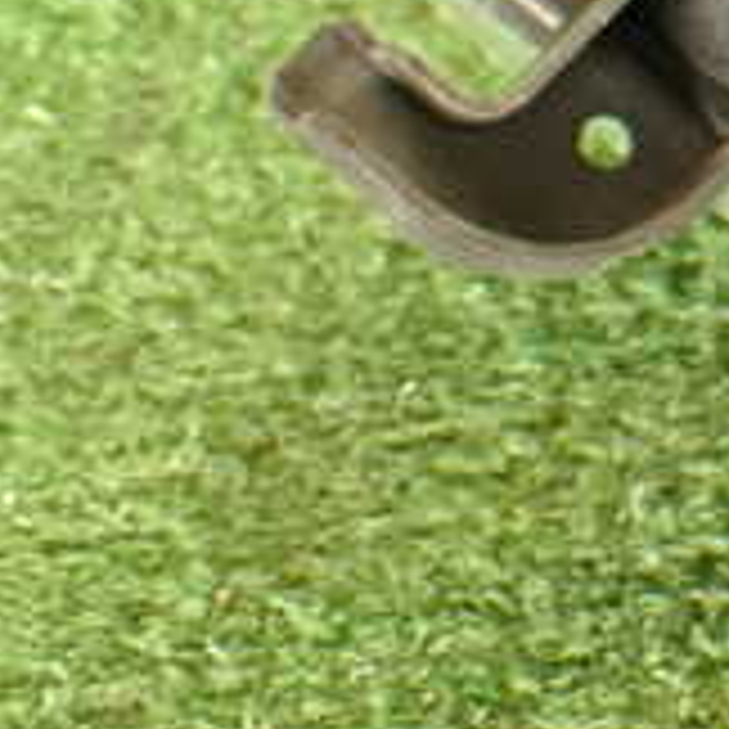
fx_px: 2811
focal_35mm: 118
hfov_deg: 13.6
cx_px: 1202
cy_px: -171
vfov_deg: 14.3
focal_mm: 6.37
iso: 400
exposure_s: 1/40
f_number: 2.5
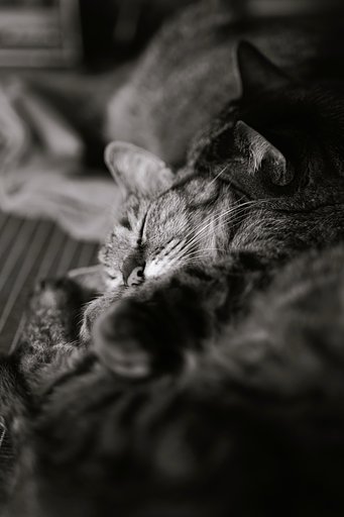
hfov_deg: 27.0
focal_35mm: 50
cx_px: 172
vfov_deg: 39.6
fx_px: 717
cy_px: 258
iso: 4000
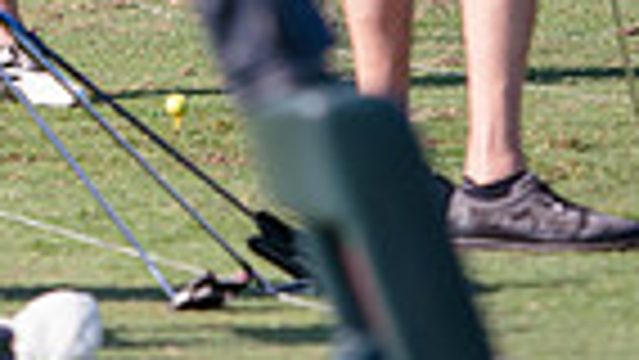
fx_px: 9780
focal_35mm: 577
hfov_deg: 3.7
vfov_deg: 2.1
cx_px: -212
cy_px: -304
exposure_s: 1/640
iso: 64
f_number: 3.2
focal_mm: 135
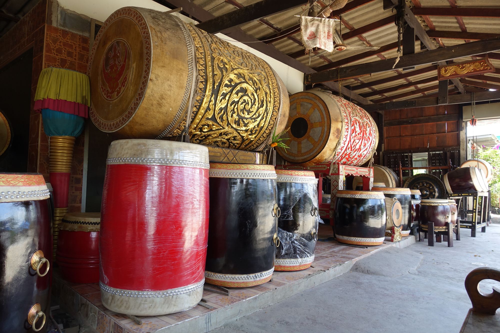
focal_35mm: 24
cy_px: 166
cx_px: 250
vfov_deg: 53.1
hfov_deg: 73.7
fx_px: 333
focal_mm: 8.8
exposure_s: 1/100
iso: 125
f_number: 2.8
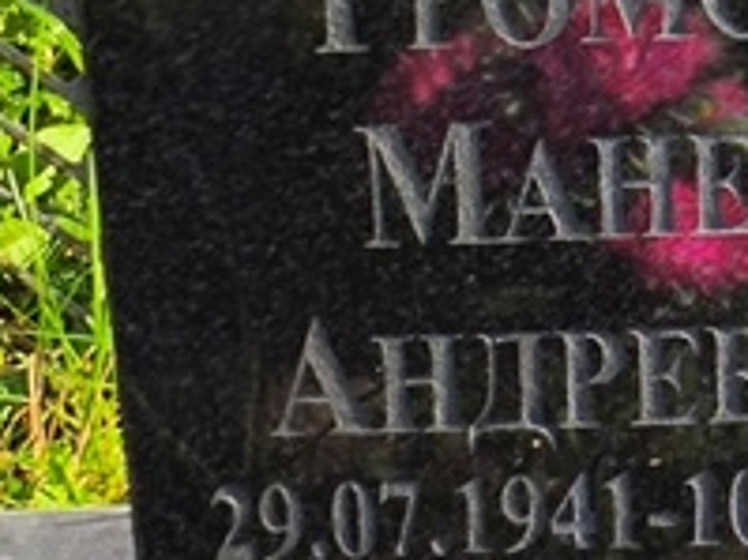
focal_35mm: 201
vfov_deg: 7.4
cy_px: 256
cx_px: 543
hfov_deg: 9.8
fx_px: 4341
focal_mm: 4.71
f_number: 1.7
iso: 50
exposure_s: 1/772
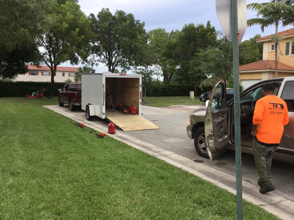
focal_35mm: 31
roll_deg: -1.8
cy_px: 110
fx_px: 263
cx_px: 147
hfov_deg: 58.4
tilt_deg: -7.8
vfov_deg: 45.4
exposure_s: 1/529
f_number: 2.4
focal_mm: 3.3
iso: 25
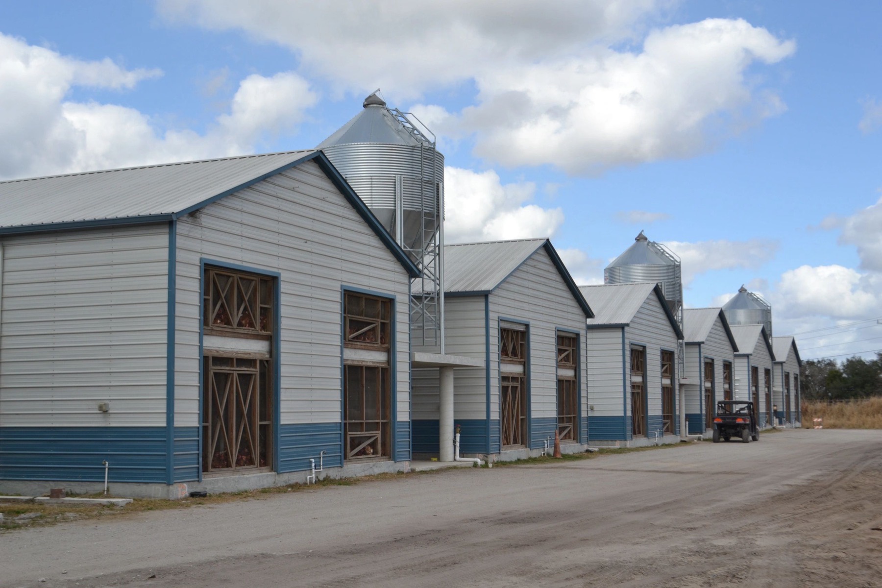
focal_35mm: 48
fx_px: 1176
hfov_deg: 41.1
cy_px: 294
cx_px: 441
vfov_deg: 28.1
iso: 100
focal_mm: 32
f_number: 7.1
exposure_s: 1/200
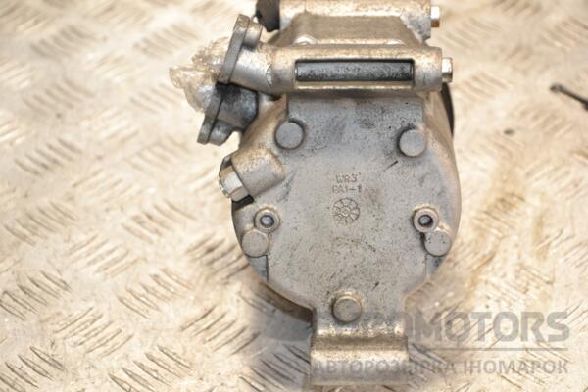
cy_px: 196
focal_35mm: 112
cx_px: 294
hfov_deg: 18.2
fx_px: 1837
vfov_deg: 12.2
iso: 800
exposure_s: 1/60
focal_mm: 75
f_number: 5.3
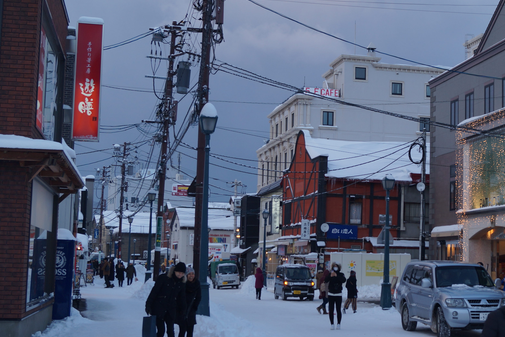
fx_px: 926
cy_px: 161
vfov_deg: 20.6
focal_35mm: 66
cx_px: 357
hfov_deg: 30.2
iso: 100
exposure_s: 1/80
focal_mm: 28
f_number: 5
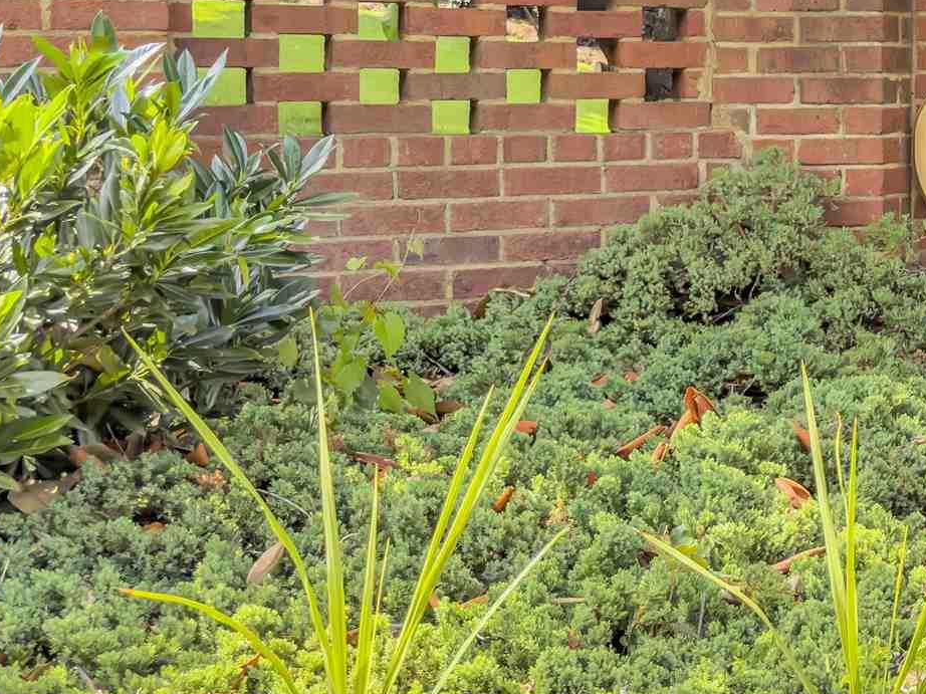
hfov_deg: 20.8
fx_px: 2139
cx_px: 1388
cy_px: -21
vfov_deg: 17.9
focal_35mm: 80
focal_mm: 6.76
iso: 80
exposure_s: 1/1100
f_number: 1.8
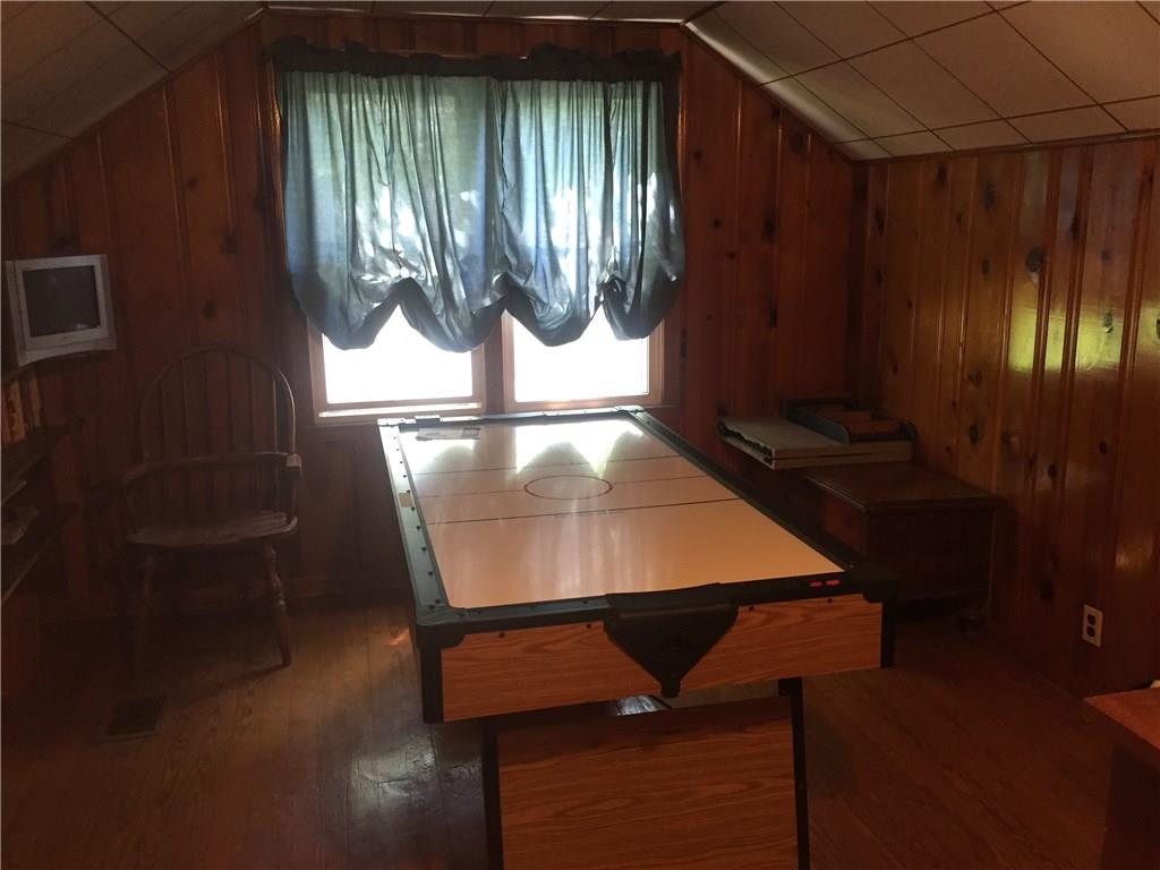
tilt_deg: -13.7
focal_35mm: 29
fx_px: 972
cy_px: 435
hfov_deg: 61.7
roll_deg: -0.4
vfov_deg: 48.2
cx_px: 580
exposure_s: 1/30
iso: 160
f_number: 2.2
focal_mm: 4.15
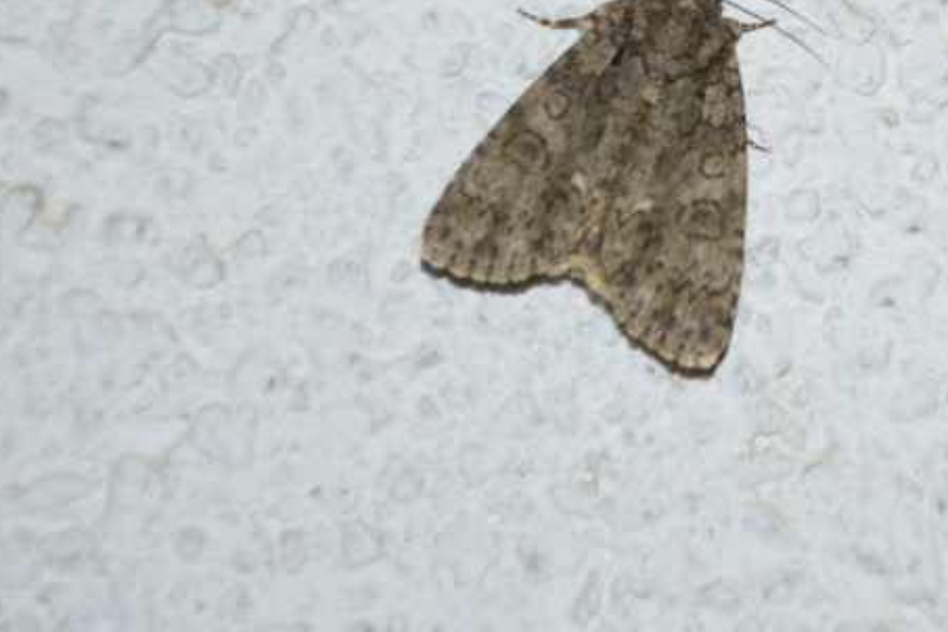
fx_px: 11717
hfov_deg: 4.6
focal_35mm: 445
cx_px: 839
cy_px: 63
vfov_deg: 3.1
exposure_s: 1/60
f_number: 5.6
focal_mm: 140
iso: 500
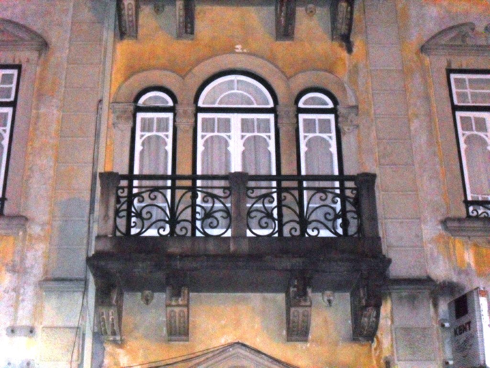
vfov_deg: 25.7
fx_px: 807
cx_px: 245
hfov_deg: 33.8
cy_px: 184
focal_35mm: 57
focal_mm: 10.1
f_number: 4.3
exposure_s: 1/60
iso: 400
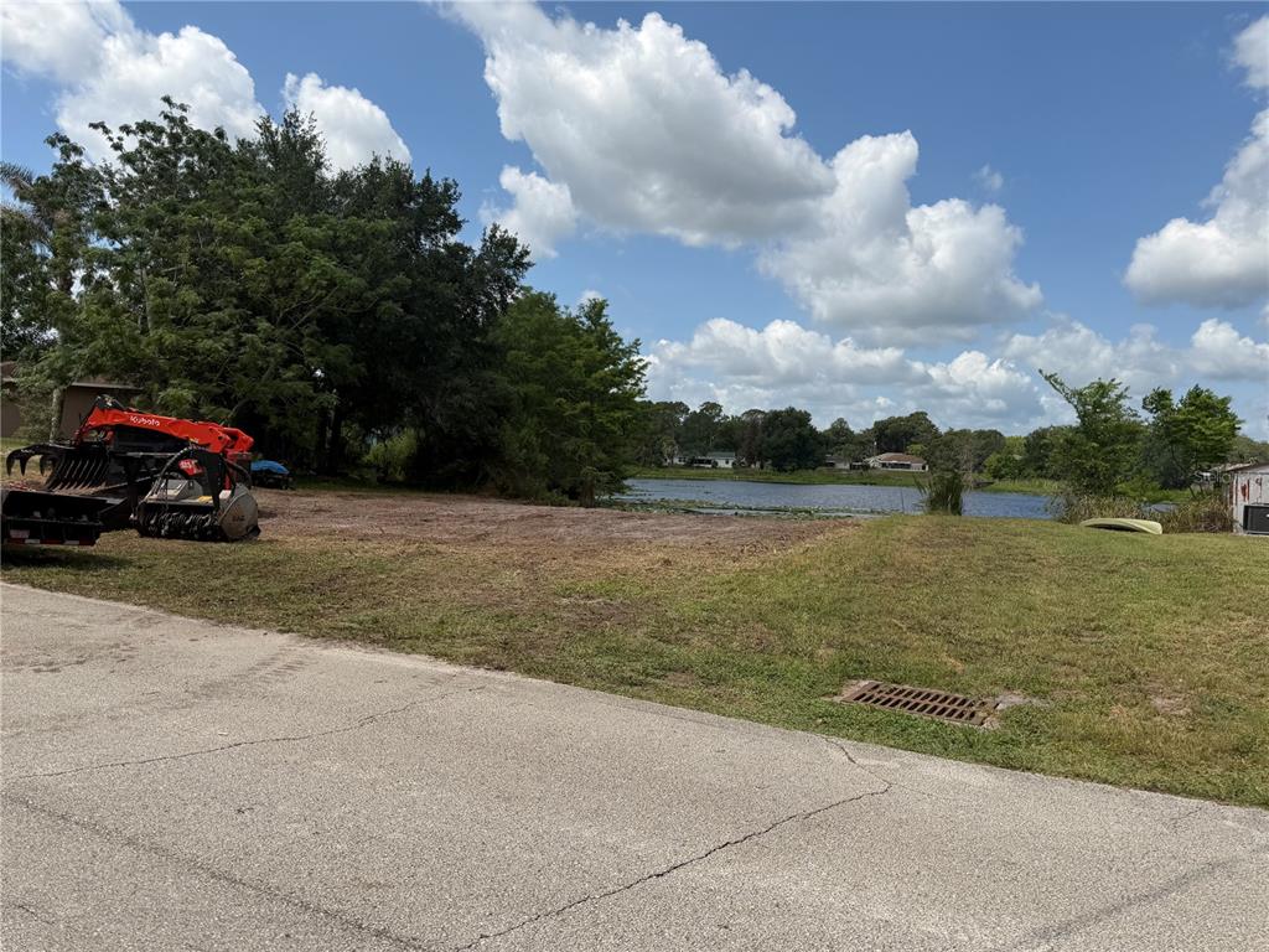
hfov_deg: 71.6
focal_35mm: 24
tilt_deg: -1.5
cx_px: 634
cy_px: 476
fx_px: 880
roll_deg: -2.0
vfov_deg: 56.8
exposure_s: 1/6711
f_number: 1.78
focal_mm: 6.76
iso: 80
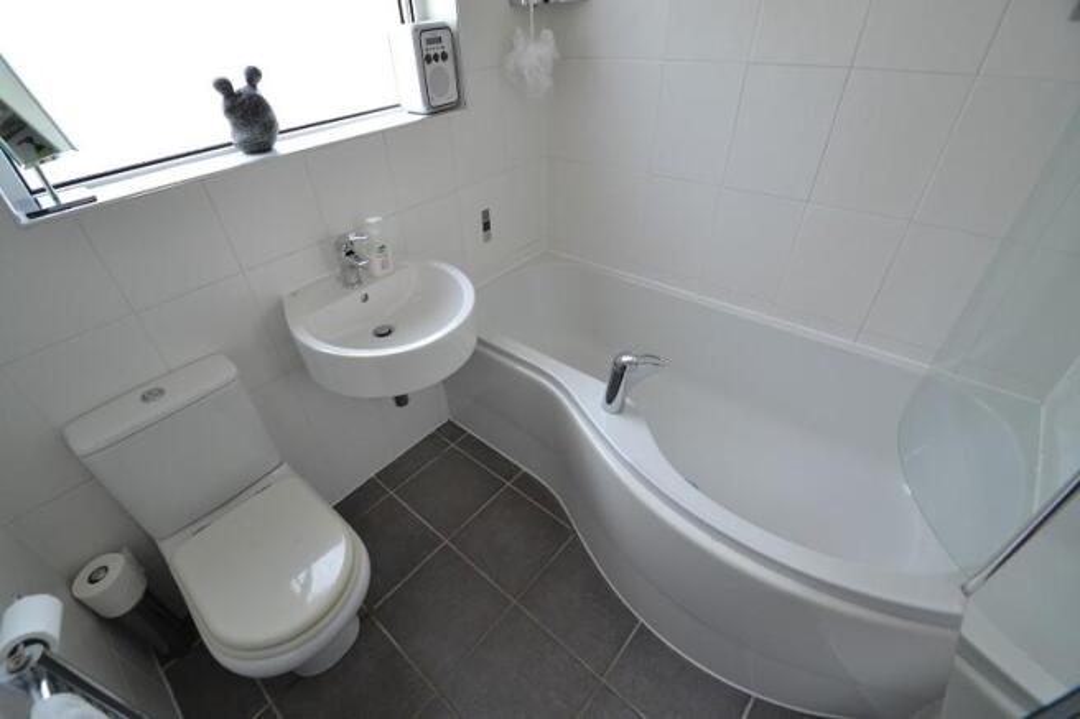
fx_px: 450
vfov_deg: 77.3
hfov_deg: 100.4
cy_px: 360
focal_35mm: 15
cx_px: 540
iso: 400
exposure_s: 1/125
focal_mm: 10
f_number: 5.6
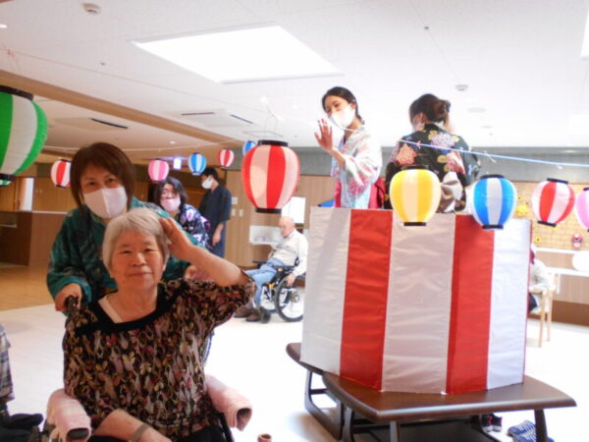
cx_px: 294
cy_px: 221
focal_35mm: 30
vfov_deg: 46.8
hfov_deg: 60.0
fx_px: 510
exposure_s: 1/30
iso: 360
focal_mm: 5.1
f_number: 3.4
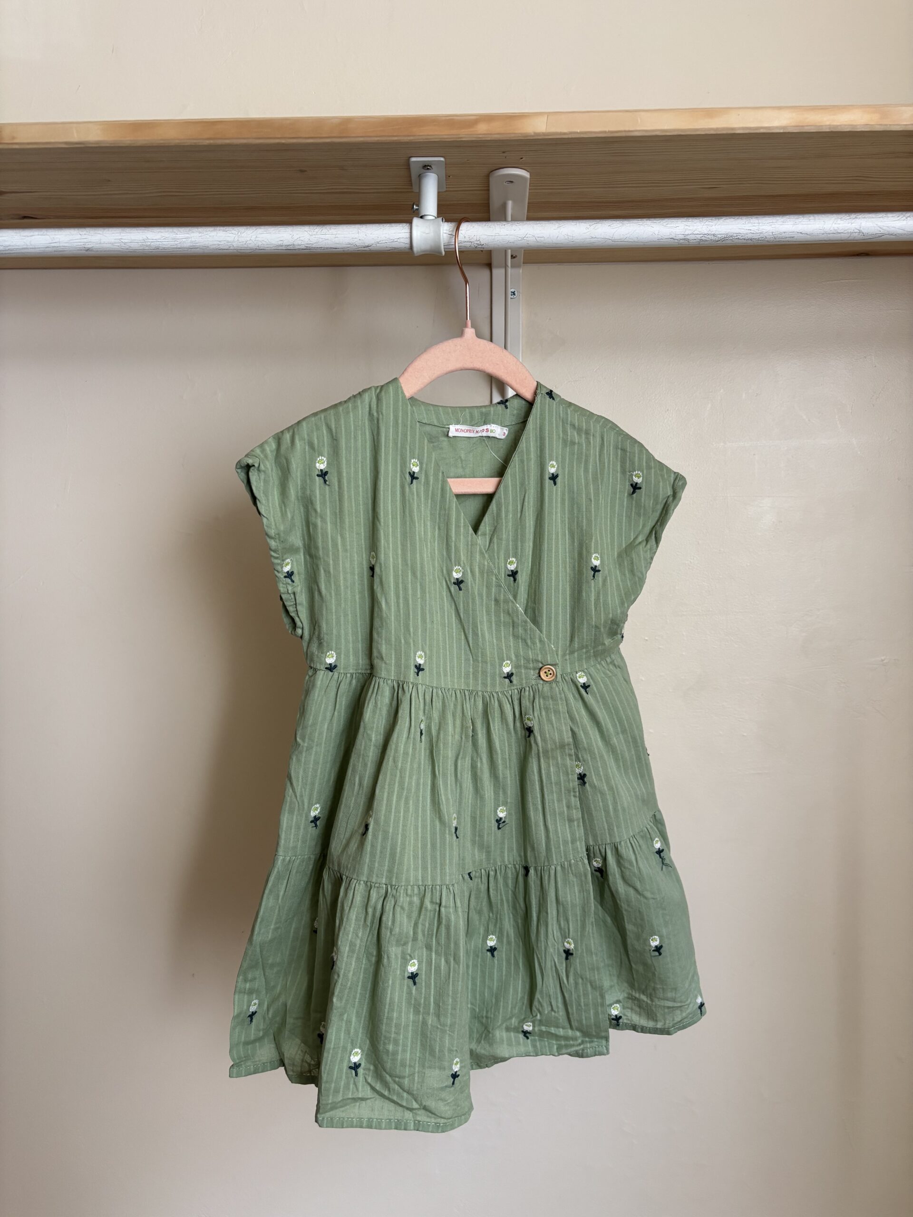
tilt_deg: -5.9
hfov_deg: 53.1
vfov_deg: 67.3
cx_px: 456
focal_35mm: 26
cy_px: 608
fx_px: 914
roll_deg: -0.1
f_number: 1.6
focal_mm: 5.96
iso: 125
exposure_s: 1/121
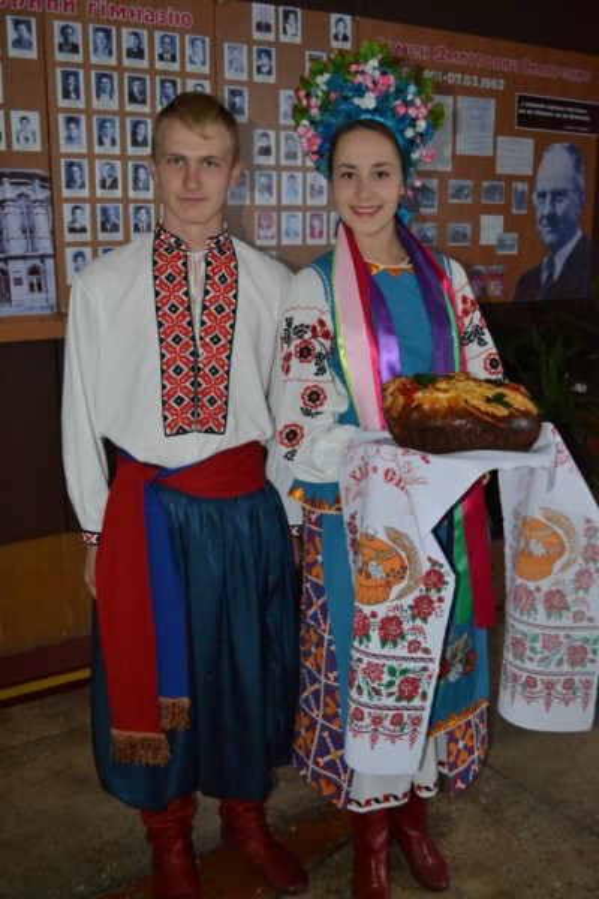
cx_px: 300
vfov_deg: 53.1
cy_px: 450
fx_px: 898
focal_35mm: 36
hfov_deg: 36.9
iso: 3200
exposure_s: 1/60
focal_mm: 24
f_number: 4
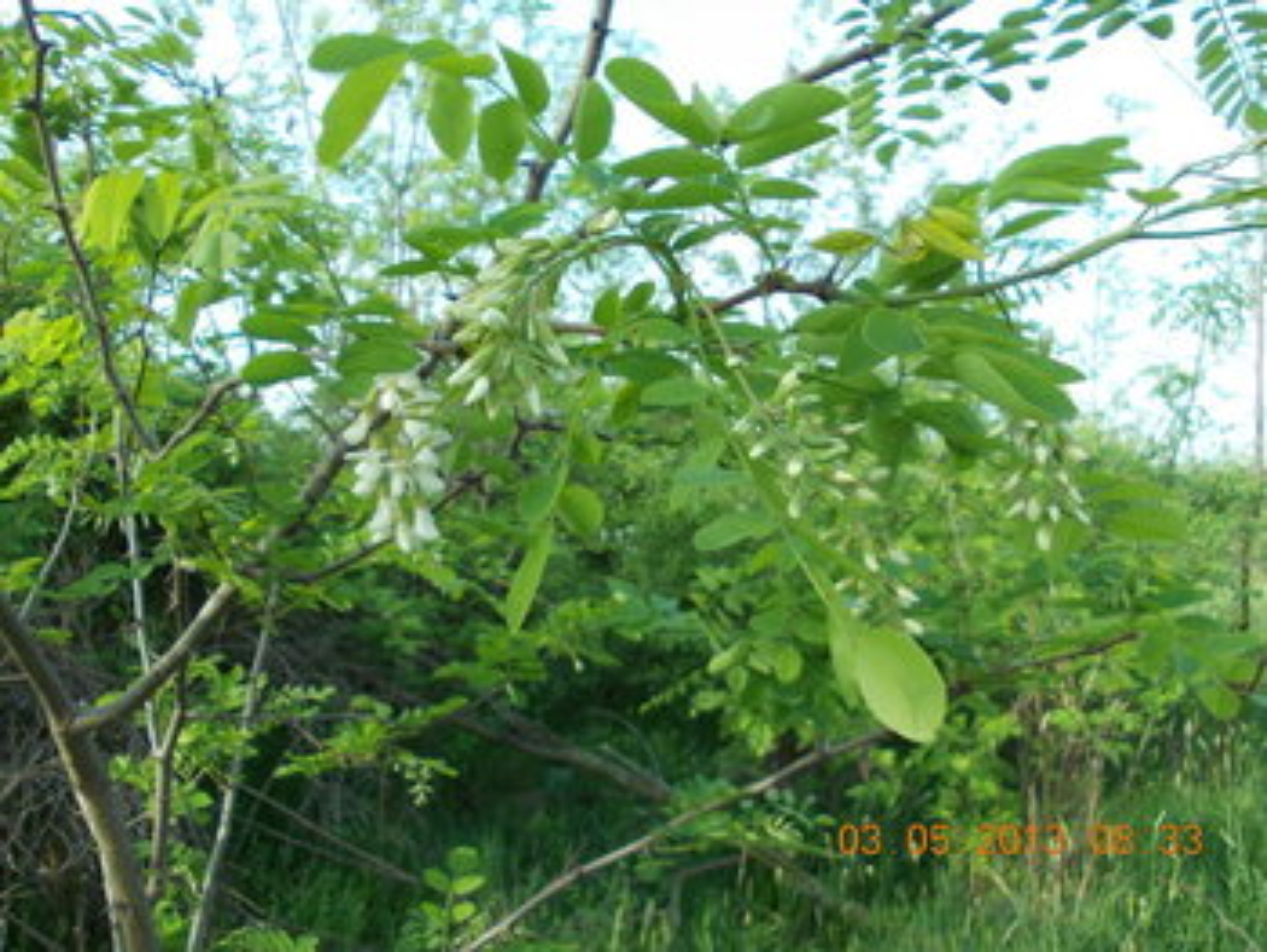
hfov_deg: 63.4
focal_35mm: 28
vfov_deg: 49.8
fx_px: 1026
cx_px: 634
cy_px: 476
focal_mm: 4
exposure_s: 1/250
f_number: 2.7
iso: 80
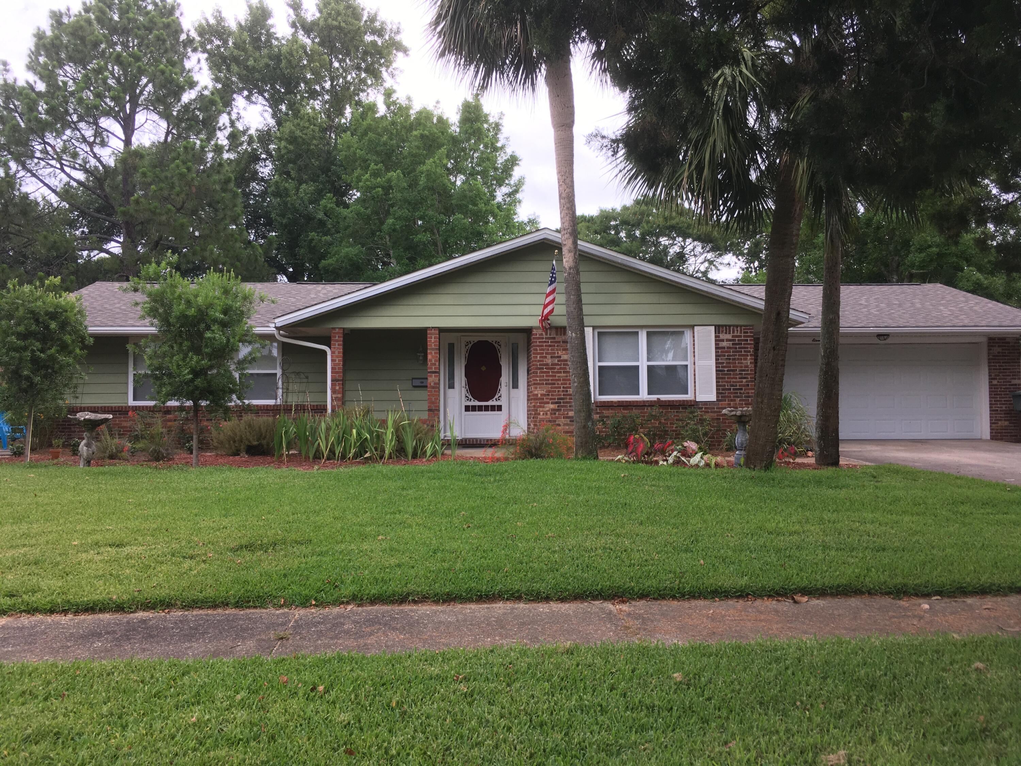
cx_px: 510
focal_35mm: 29
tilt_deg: +1.7
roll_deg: +0.1
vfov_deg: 48.2
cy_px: 383
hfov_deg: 61.7
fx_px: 855
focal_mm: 4.15
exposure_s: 1/120
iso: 32
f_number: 2.2
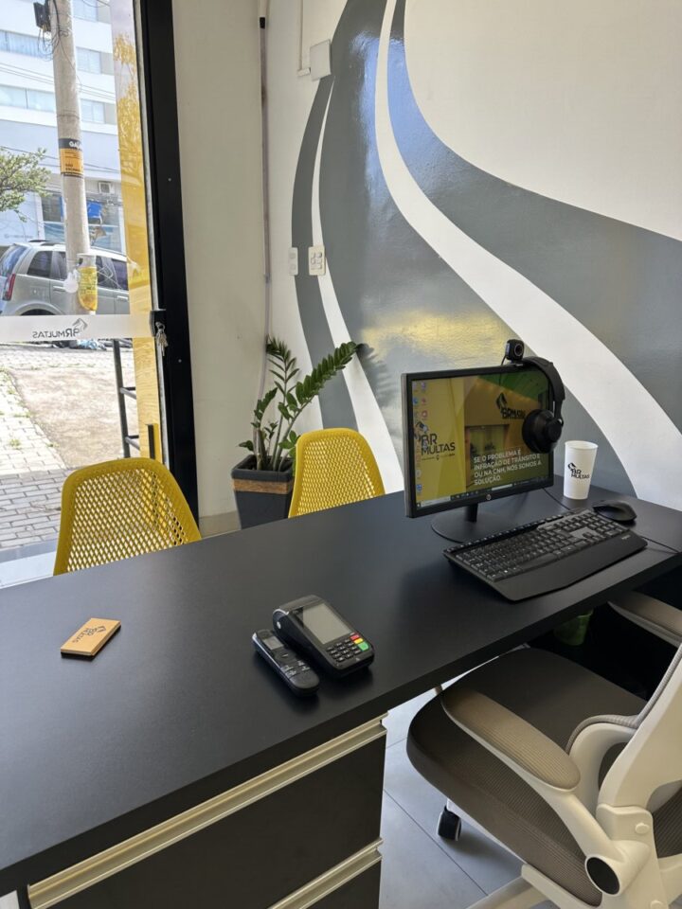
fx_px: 630
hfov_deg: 56.8
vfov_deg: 71.6
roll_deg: -1.7
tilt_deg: -16.4
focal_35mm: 24
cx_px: 341
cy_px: 454
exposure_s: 1/301
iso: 80
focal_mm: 6.86
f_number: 1.78
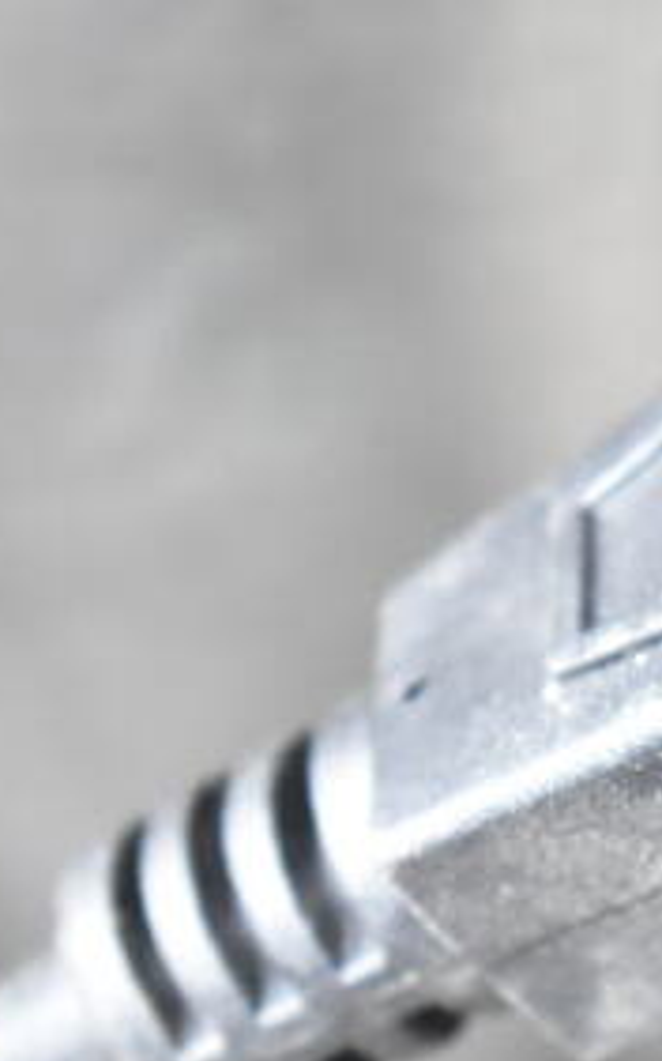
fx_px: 5262
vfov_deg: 11.5
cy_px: 340
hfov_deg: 7.1
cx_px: 1091
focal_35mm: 182
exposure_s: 1/100
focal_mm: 55
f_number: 5.6
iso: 3200
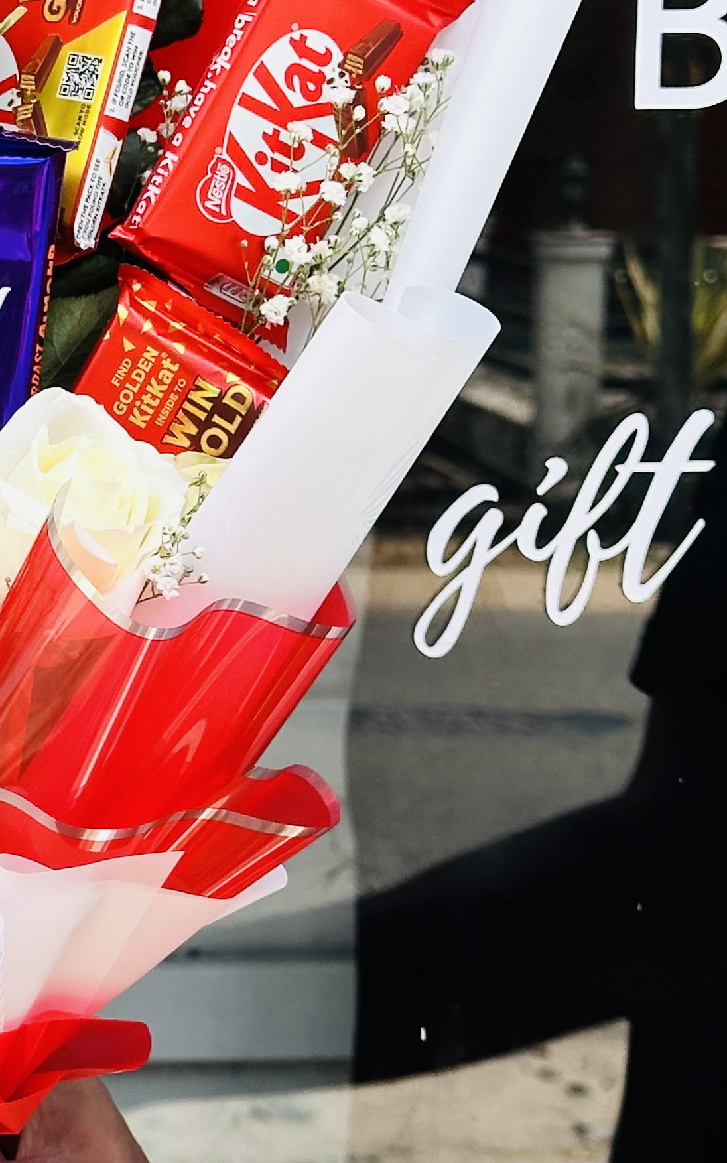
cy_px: 569
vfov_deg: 17.8
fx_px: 3708
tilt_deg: -7.6
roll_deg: -0.2
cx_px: -231
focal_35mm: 117
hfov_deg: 10.9
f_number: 1.78
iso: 64
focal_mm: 6.86
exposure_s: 1/1289
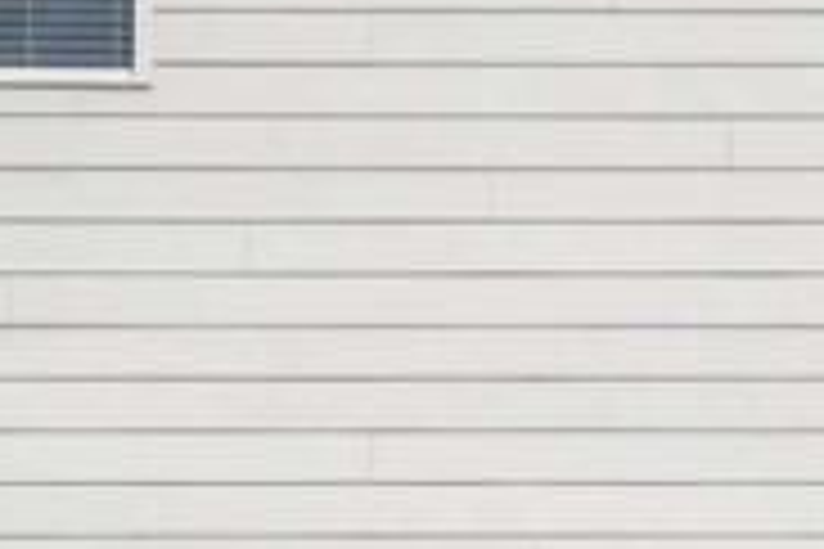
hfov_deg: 10.4
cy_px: 936
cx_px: 1022
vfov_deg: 7.0
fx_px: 4424
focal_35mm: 193
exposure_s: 1/800
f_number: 8
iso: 400
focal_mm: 29.5
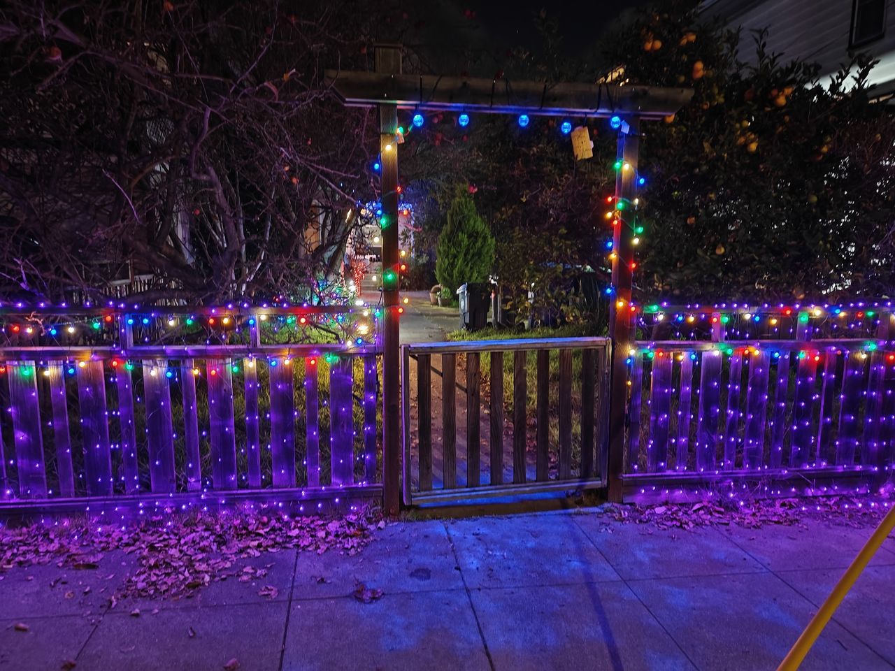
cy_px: 336
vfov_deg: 56.8
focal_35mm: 24
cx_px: 448
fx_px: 621
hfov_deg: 71.6
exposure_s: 1/12
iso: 6400
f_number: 1.8
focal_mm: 5.59
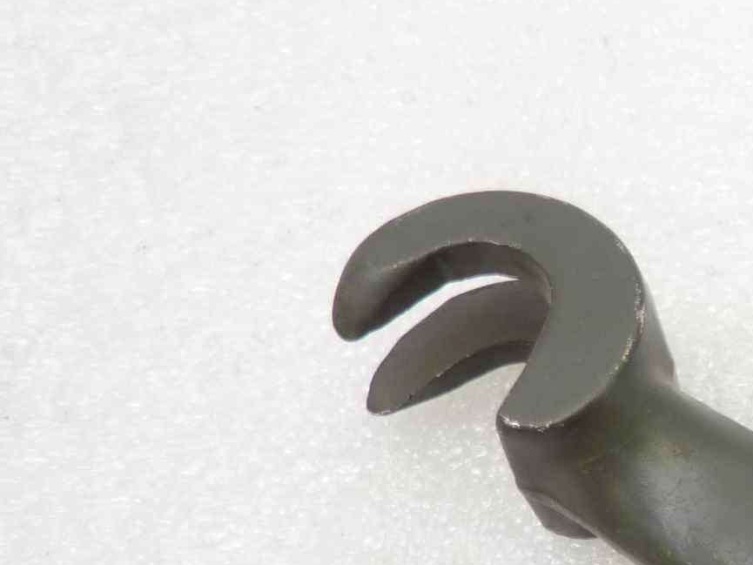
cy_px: 609
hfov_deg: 22.1
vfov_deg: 19.2
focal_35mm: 74
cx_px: 1107
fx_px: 1610
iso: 80
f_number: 3.3
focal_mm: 4.1
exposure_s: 1/13
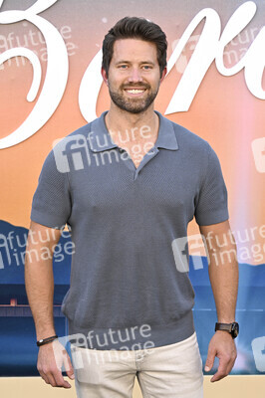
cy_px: 199
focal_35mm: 74
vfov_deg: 27.4
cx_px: 132
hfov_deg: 18.4
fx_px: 818
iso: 500
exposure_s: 1/320
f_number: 7.1
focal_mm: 74
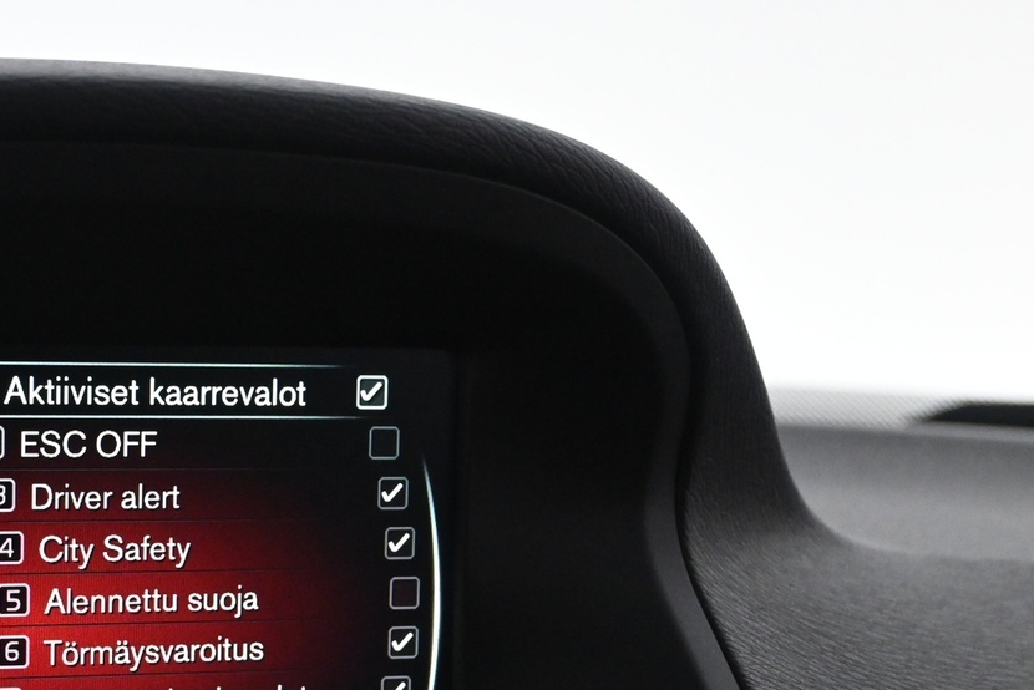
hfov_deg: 24.3
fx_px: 2312
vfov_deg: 16.8
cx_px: 51
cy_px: 609
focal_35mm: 80
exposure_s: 1/40
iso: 3200
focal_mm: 27.5
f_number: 4.5
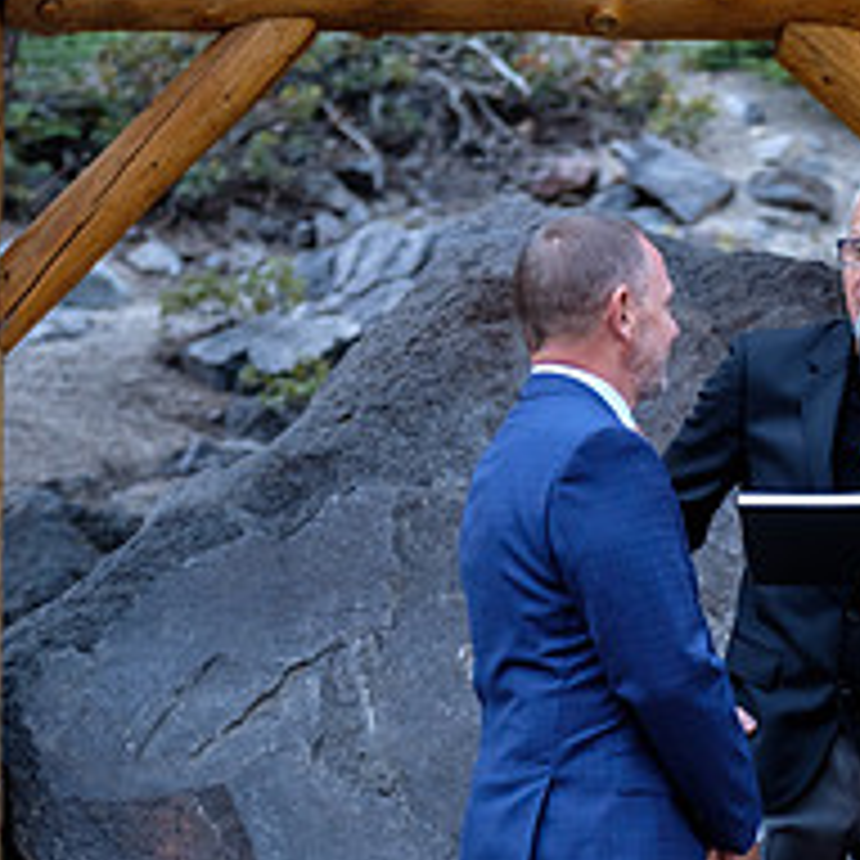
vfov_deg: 8.1
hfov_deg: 8.0
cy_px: 624
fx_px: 6099
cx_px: 702
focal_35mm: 217
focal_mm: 56.3
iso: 640
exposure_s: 1/90
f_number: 2.8
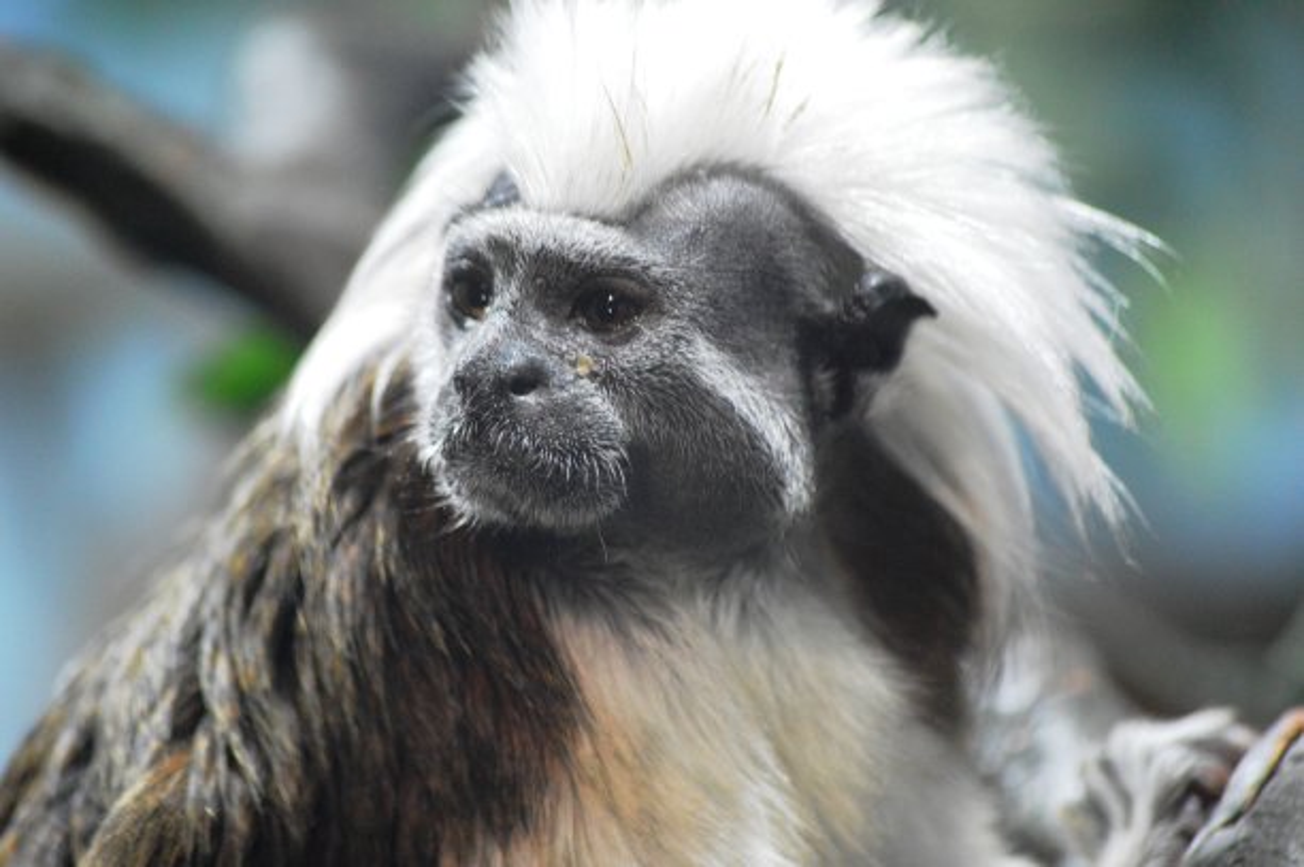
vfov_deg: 5.1
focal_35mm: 270
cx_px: 652
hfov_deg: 7.6
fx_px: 9772
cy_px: 434
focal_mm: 180
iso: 3200
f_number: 5.6
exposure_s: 1/125
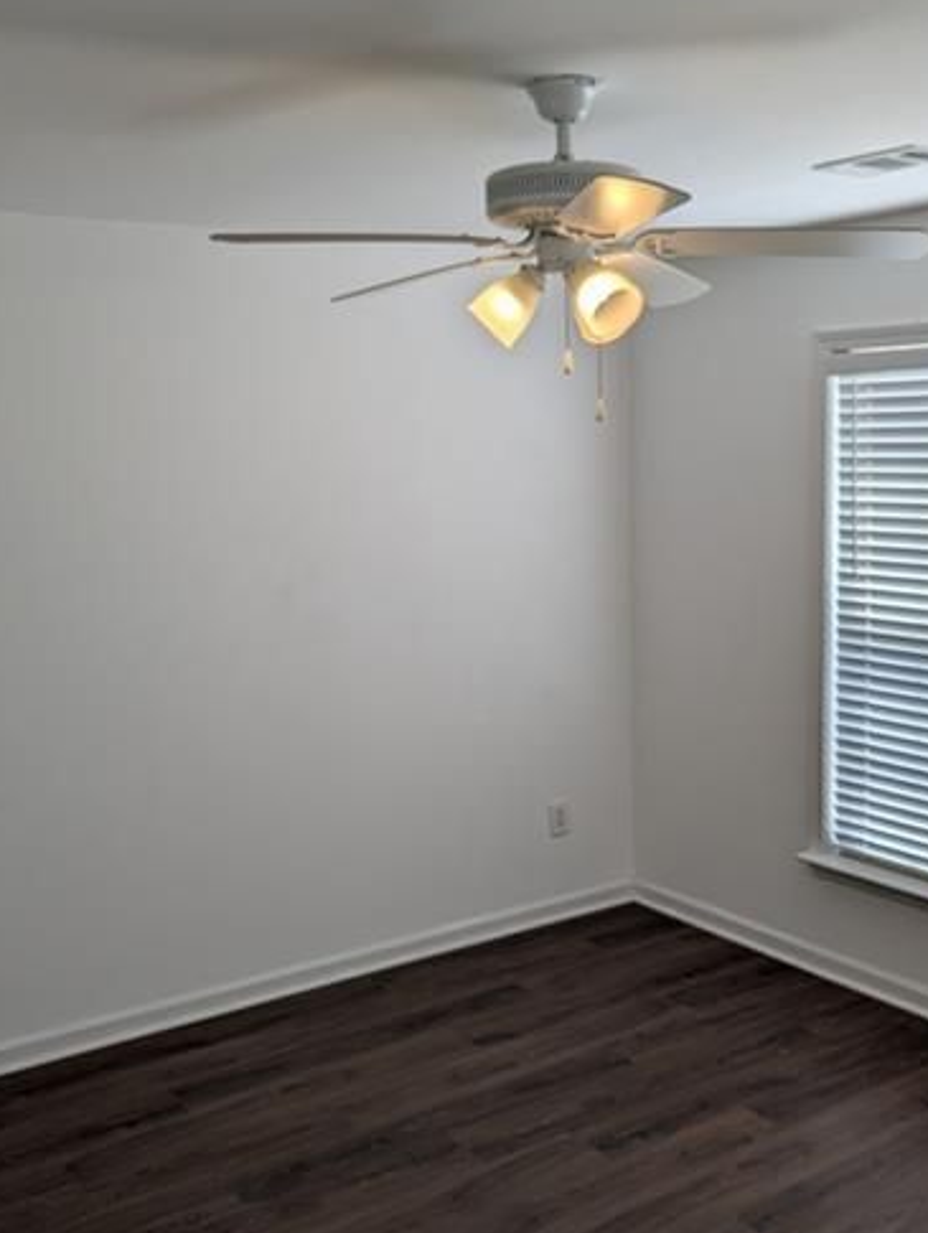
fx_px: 1355
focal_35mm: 38
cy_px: 623
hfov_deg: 37.8
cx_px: 516
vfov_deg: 48.9
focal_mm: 6.81
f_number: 1.85
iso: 41
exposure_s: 1/221
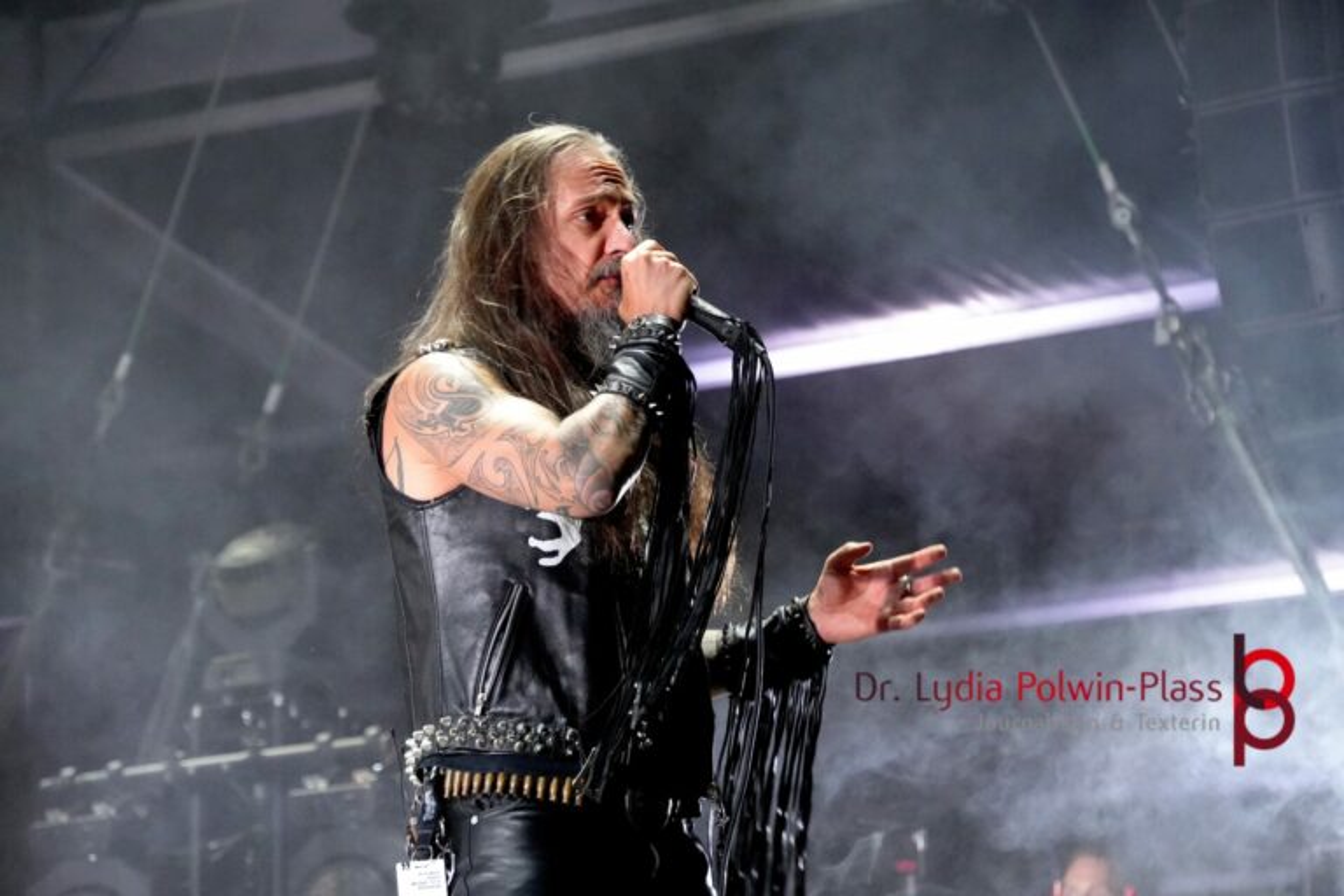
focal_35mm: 159
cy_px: 448
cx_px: 672
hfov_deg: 12.9
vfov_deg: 8.6
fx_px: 5936
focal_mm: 106
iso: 6400
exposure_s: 1/60
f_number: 5.6
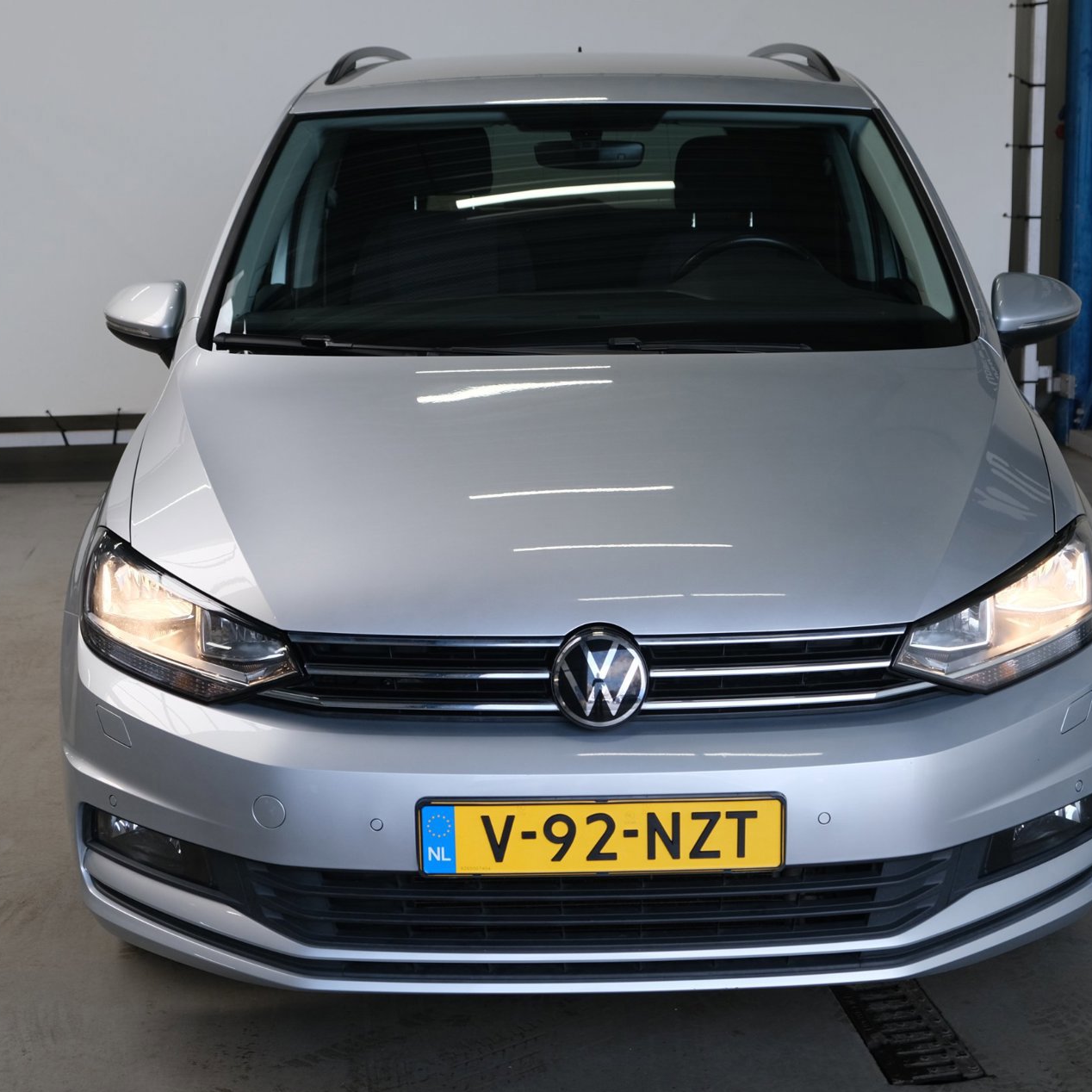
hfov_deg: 31.6
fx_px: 1927
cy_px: 549
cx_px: 607
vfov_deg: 31.6
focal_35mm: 54
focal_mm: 27.7
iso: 320
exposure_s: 1/120
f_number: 4.5
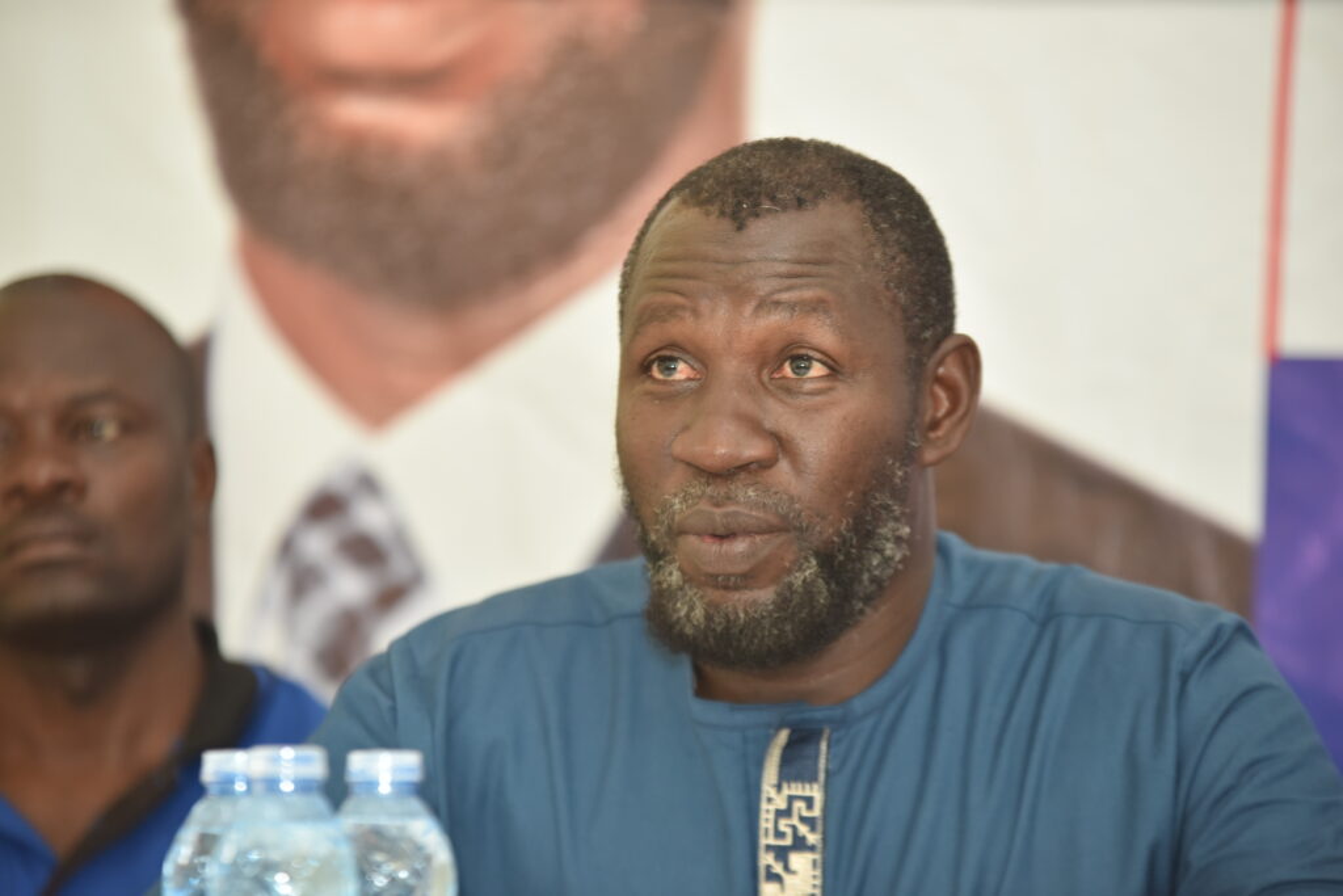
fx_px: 7462
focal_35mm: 200
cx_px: 672
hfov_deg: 10.3
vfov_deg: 6.9
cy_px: 448
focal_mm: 200
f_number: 3.2
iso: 1000
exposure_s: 1/250
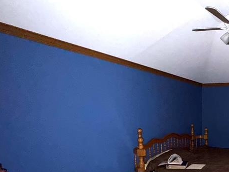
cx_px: 235
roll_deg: -0.9
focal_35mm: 31
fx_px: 205
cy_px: 145
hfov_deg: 47.1
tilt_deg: -9.4
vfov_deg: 42.8
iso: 500
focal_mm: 2.22
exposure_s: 1/16
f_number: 2.2
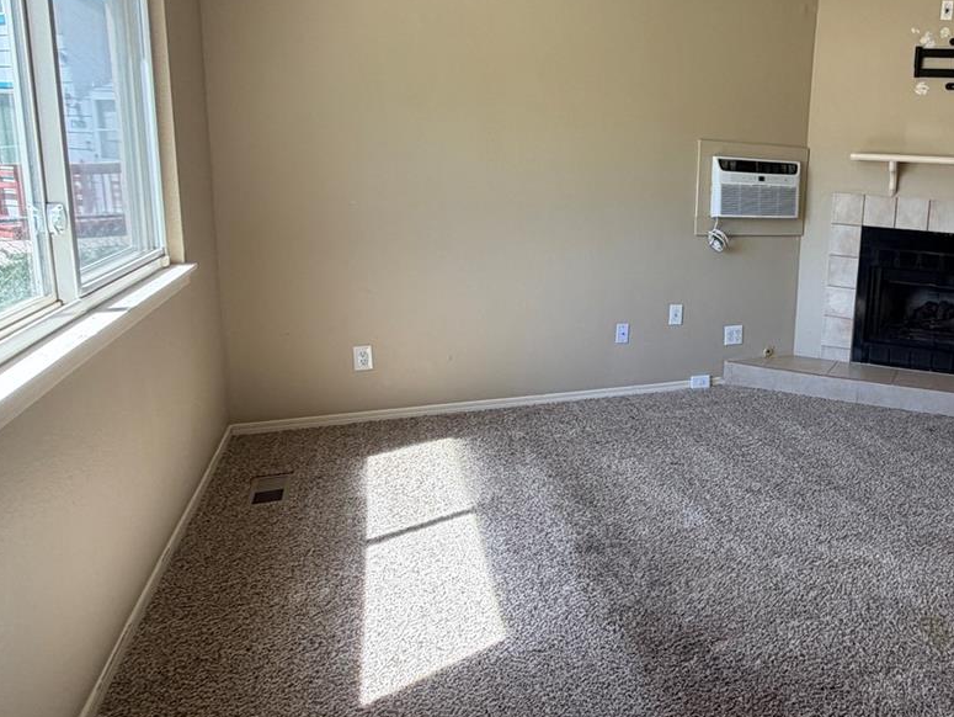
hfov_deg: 60.2
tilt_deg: -9.5
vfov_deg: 52.8
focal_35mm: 26
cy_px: 294
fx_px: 717
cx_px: 801
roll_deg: -2.4
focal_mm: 2.22
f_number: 2.2
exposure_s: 1/121
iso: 80
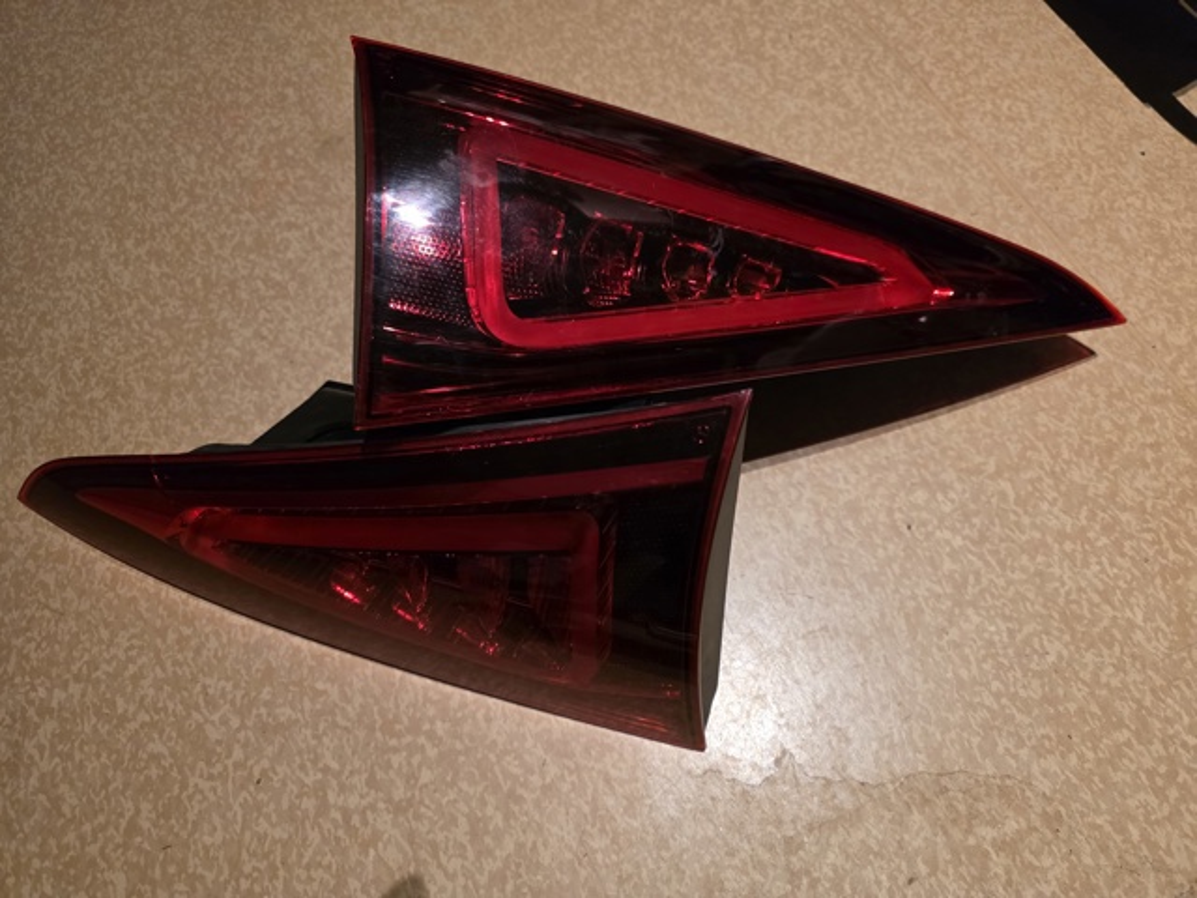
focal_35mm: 23
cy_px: 449
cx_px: 598
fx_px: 795
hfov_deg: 73.9
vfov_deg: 58.9
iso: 800
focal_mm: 6.3
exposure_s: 1/100
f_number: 1.7
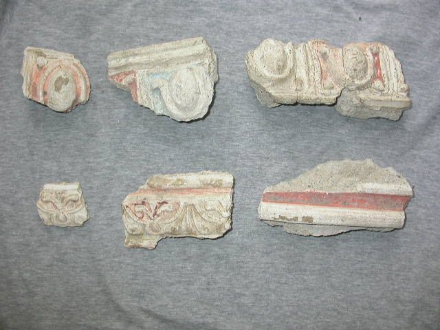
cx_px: 220
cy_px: 165
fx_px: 483
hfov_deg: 49.0
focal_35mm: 38
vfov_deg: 37.7
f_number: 2.6
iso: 100
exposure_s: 1/30
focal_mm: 7.85
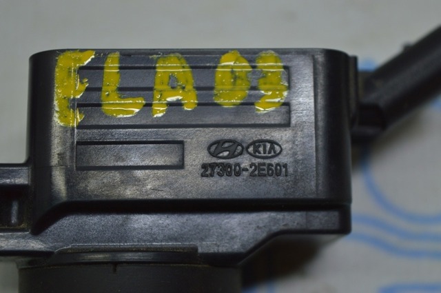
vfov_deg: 16.5
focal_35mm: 82
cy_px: 146
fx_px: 1009
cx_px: 220
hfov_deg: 24.6
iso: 400
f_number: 5.6
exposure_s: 1/100
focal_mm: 55
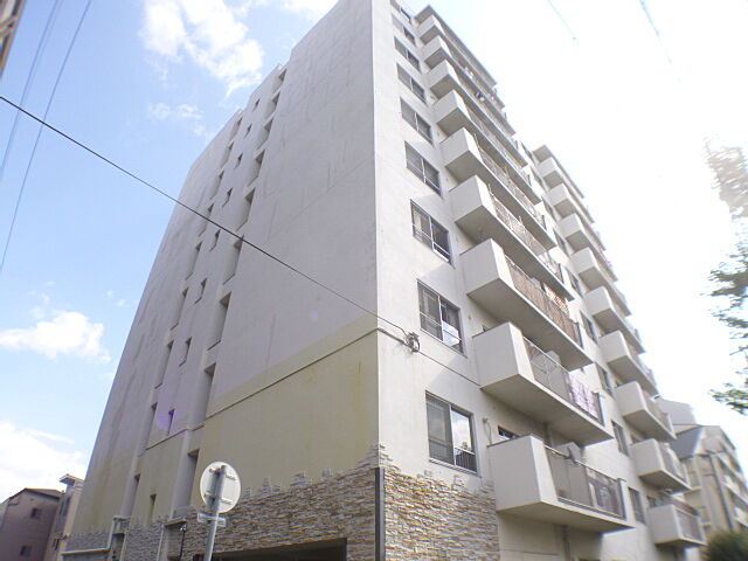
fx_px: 691
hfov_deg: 56.8
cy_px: 280
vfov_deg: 44.2
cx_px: 374
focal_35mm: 32
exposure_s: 1/500
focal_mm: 5.7
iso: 100
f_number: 2.9
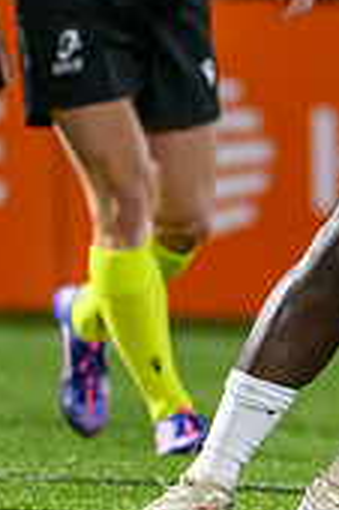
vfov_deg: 0.9
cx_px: 608
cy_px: 207
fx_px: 33160
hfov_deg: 0.6
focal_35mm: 2343
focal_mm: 560
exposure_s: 1/1000
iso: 10000
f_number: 4
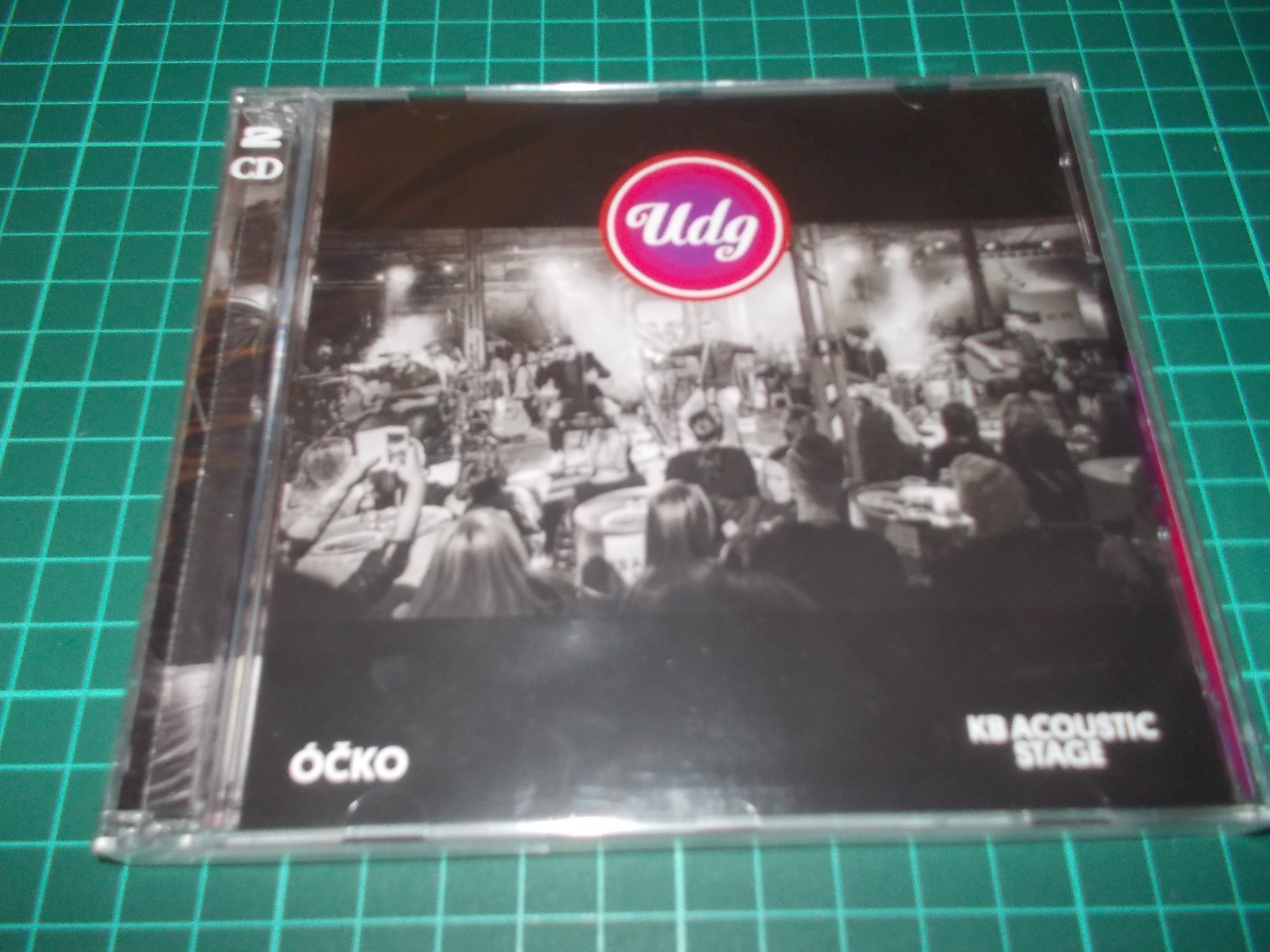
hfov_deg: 61.7
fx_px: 1064
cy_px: 476
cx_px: 635
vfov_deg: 48.2
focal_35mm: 29
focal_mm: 4.1
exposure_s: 1/30
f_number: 3.3
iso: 200
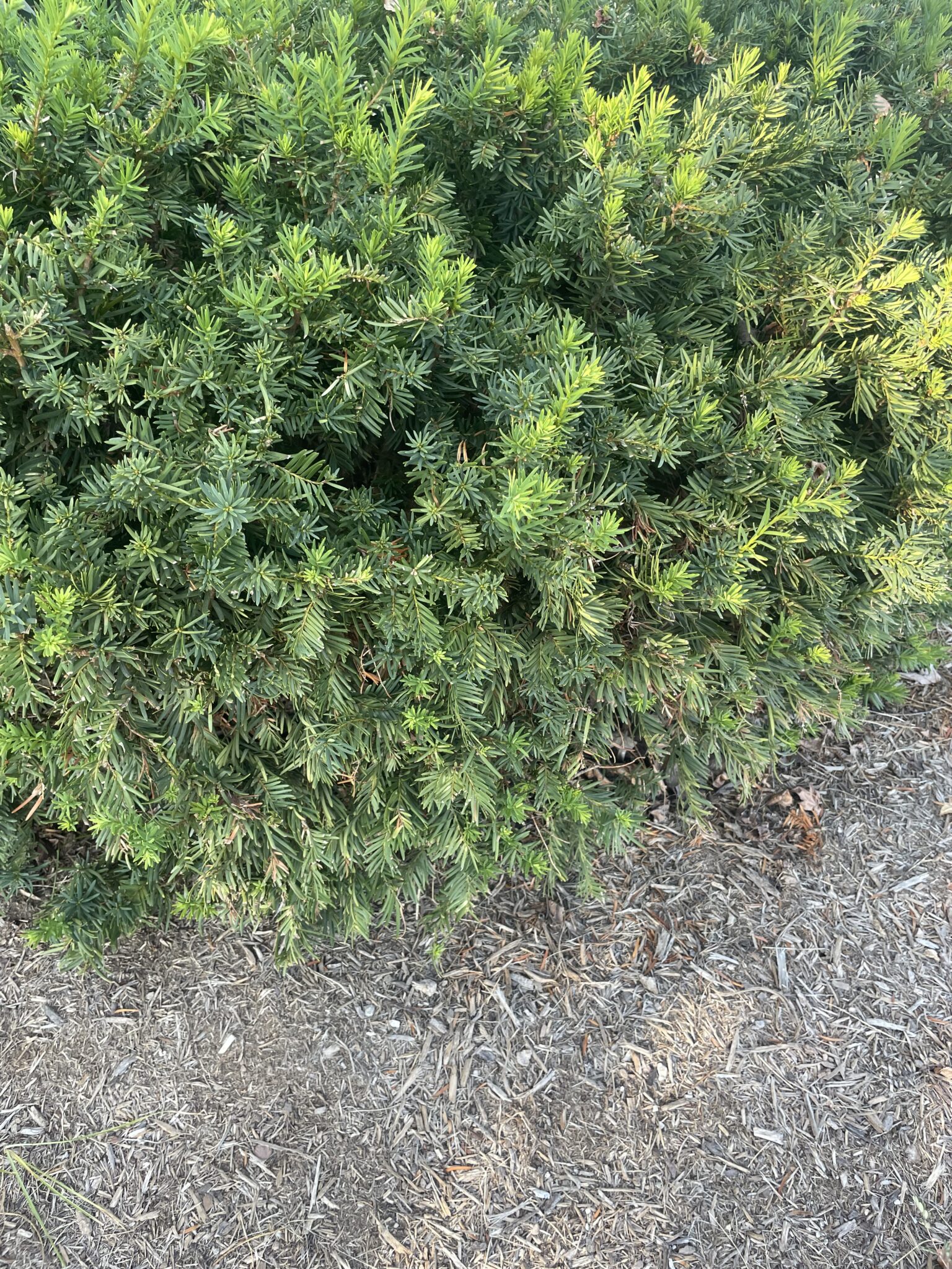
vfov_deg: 67.3
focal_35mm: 26
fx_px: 953
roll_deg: +2.5
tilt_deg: -38.3
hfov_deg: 53.1
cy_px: 634
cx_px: 476
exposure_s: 1/121
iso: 50
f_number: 1.6
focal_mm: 4.2
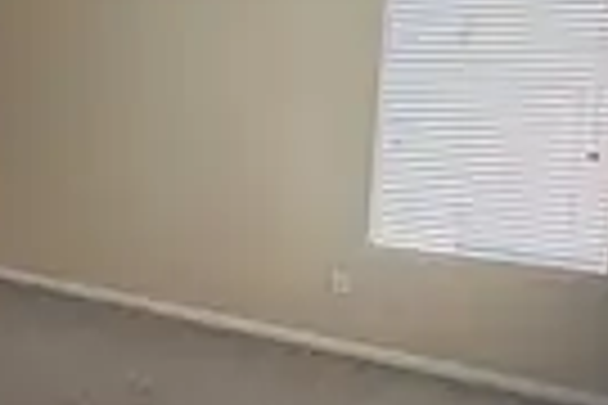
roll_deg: -1.4
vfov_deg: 30.9
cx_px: -176
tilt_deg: -3.9
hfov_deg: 33.6
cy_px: 130
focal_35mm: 43
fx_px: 726
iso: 80
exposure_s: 1/121
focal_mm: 2.22
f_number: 2.2
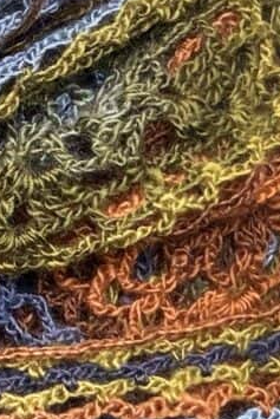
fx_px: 1573
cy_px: -28
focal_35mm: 135
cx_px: -146
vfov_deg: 14.9
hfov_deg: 9.8
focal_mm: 2.71
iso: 160
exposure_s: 1/60
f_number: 1.9
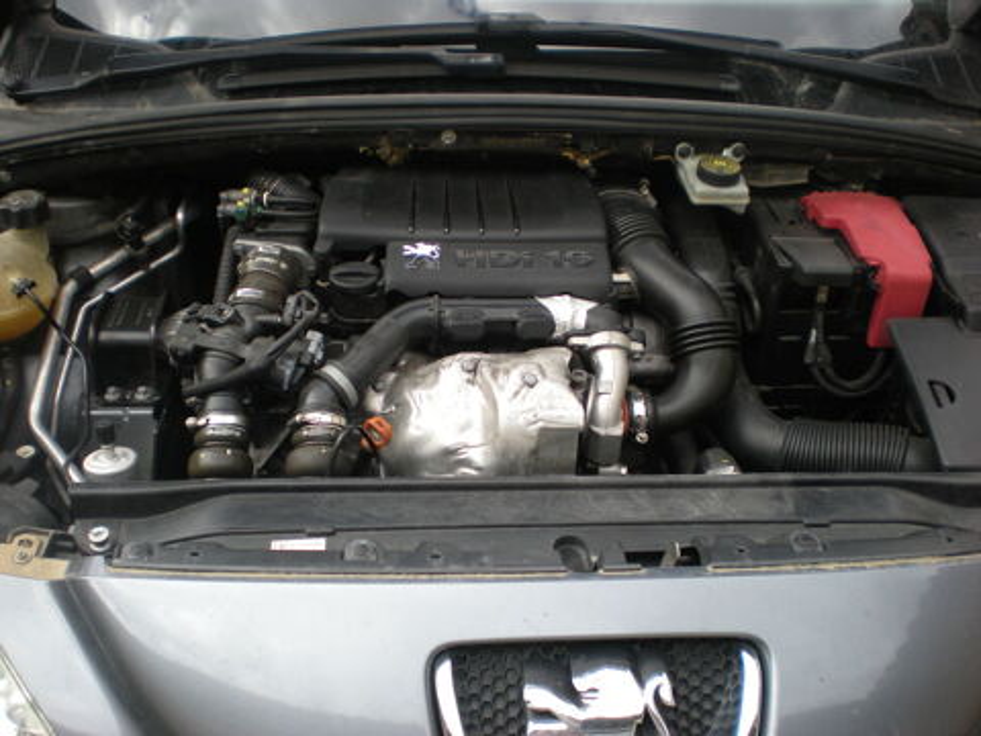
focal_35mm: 38
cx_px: 490
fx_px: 1077
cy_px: 368
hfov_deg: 49.0
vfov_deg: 37.7
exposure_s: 1/142
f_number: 3.1
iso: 64
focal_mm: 6.3
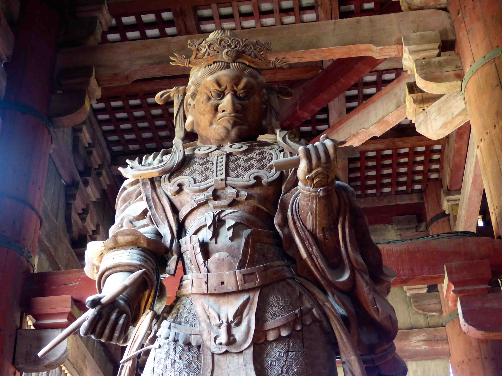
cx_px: 251
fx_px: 856
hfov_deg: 32.7
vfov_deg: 24.8
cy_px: 188
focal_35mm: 59
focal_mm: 10.1
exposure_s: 1/10
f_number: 2.8
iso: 400
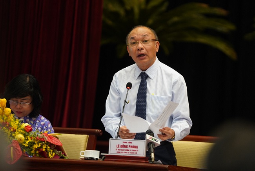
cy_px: 86
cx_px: 128
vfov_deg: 7.0
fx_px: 1406
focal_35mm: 198
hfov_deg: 10.4
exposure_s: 1/200
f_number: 2.8
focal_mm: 198
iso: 2000
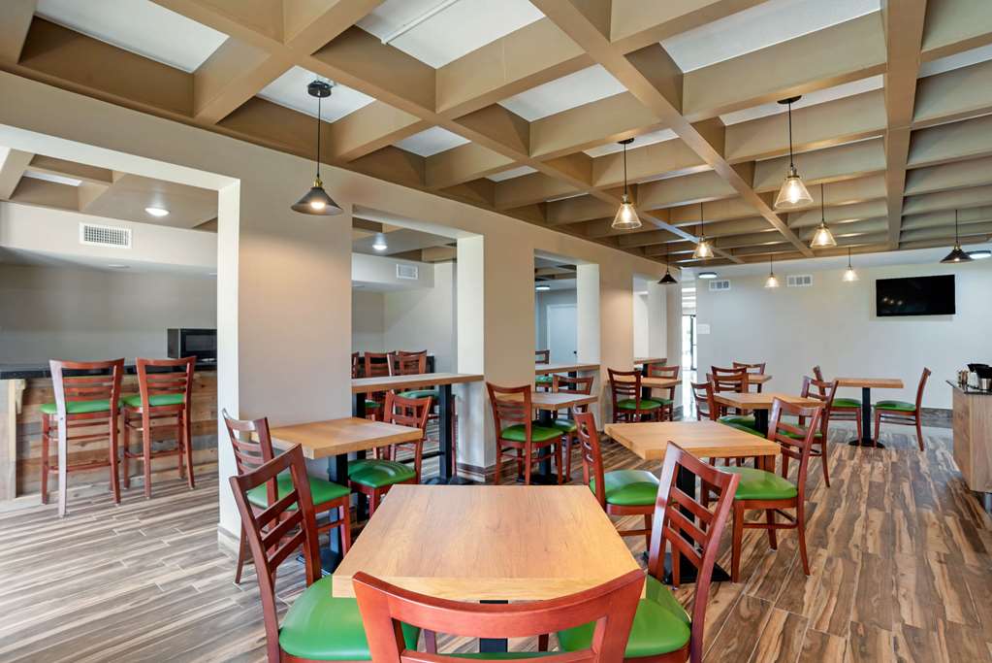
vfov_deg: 67.4
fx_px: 496
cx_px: 496
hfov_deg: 90.0
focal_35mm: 18
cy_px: 332
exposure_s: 1/10
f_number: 10
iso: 320
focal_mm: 18
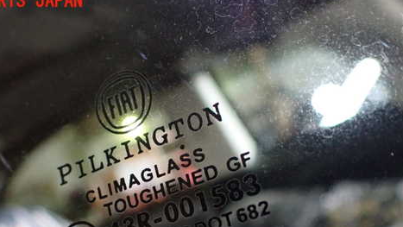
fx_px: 449
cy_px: 185
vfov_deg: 27.7
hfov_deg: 48.3
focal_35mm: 42
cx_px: 185
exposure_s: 1/100
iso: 800
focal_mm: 5.4
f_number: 2.3
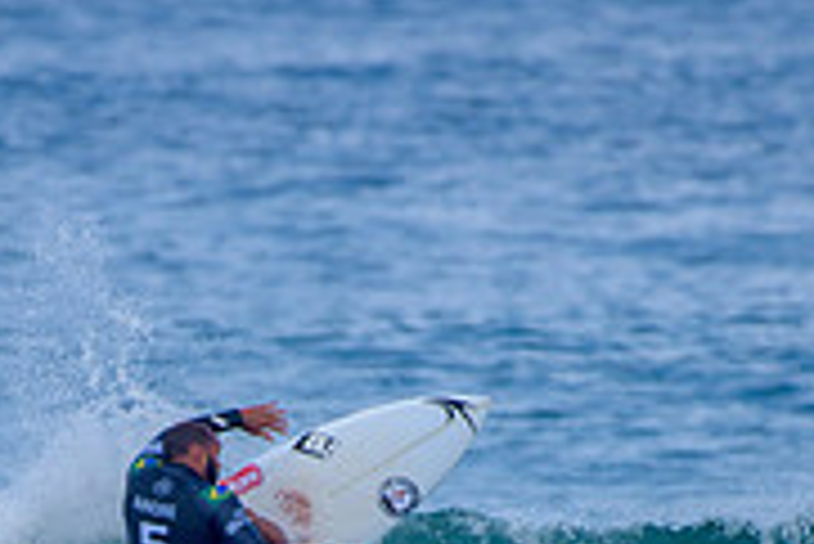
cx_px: 234
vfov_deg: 0.9
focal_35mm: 1600
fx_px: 36206
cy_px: 762
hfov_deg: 1.3
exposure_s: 1/2000
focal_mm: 500
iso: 220
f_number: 5.6
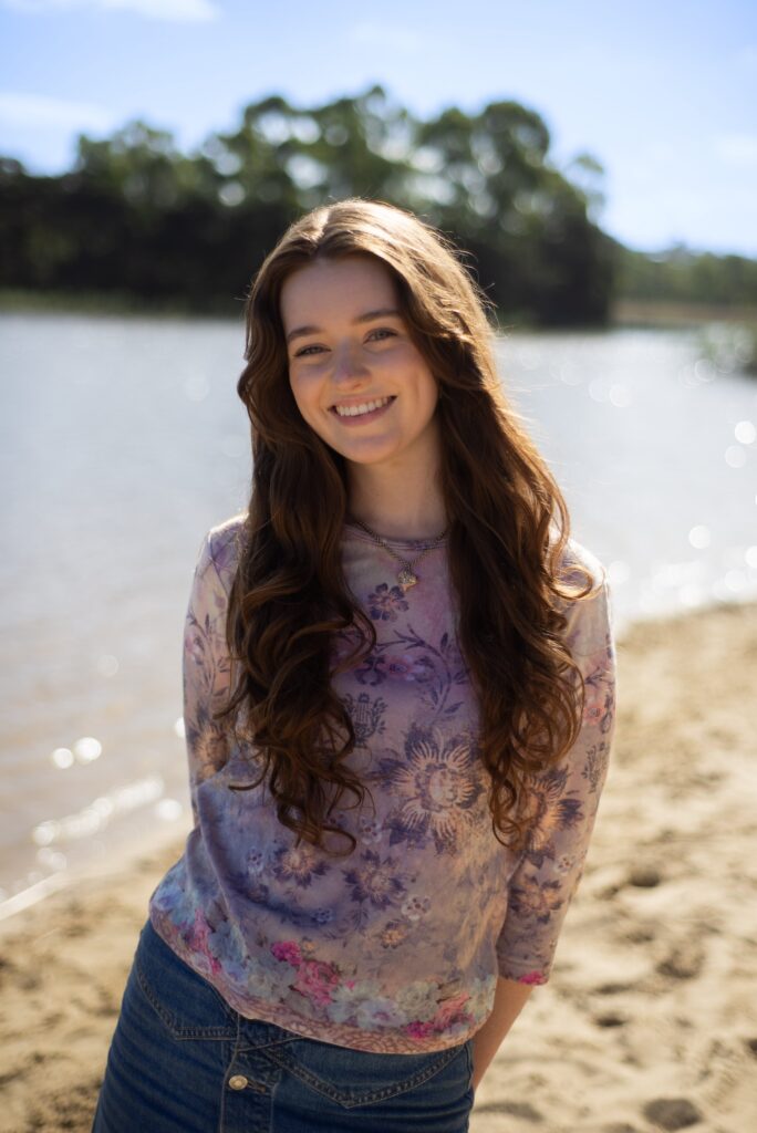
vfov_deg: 39.6
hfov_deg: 27.0
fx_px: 1575
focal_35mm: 50
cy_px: 566
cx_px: 378
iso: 100
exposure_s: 1/4000
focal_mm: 50
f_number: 2.5
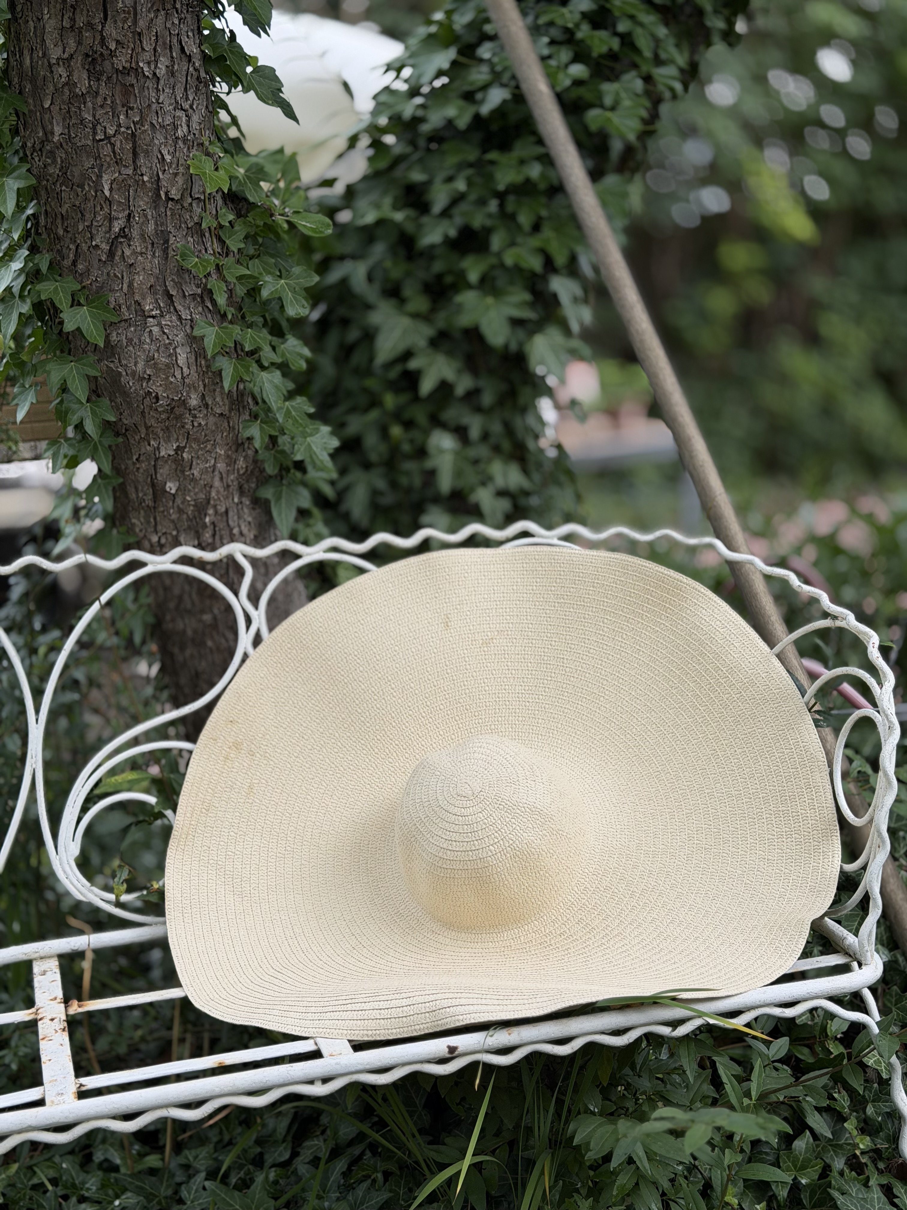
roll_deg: +2.4
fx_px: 1677
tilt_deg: -13.4
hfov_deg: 30.3
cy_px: 605
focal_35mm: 48
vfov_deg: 39.7
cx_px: 454
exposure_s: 1/1484
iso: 64
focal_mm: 6.76
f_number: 1.78
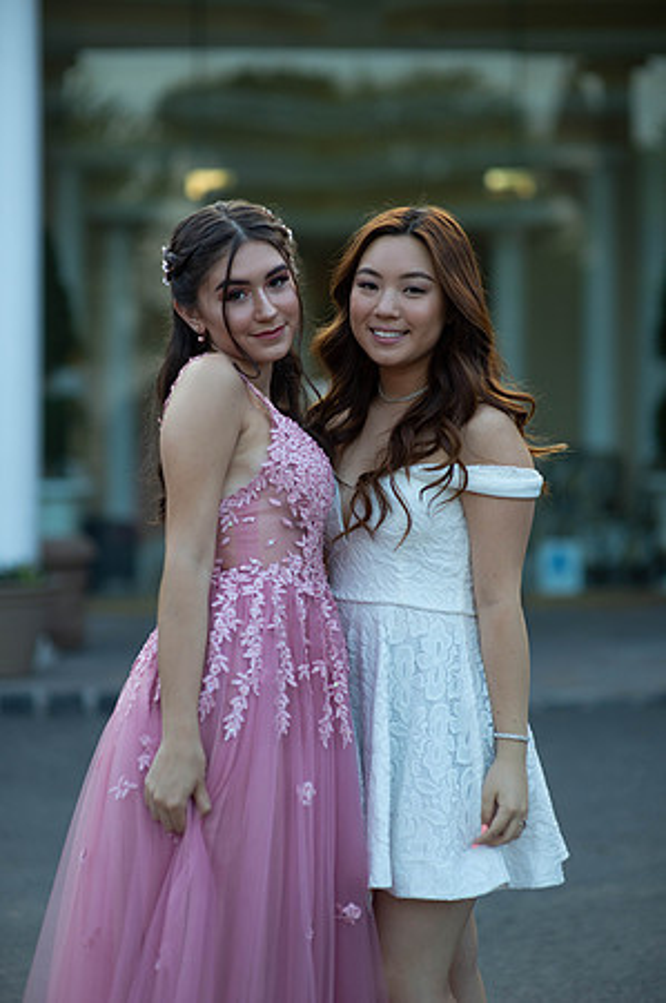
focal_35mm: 85
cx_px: 333
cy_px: 502
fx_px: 2364
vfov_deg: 23.9
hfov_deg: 16.0
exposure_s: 1/1000
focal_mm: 85
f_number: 2
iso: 250
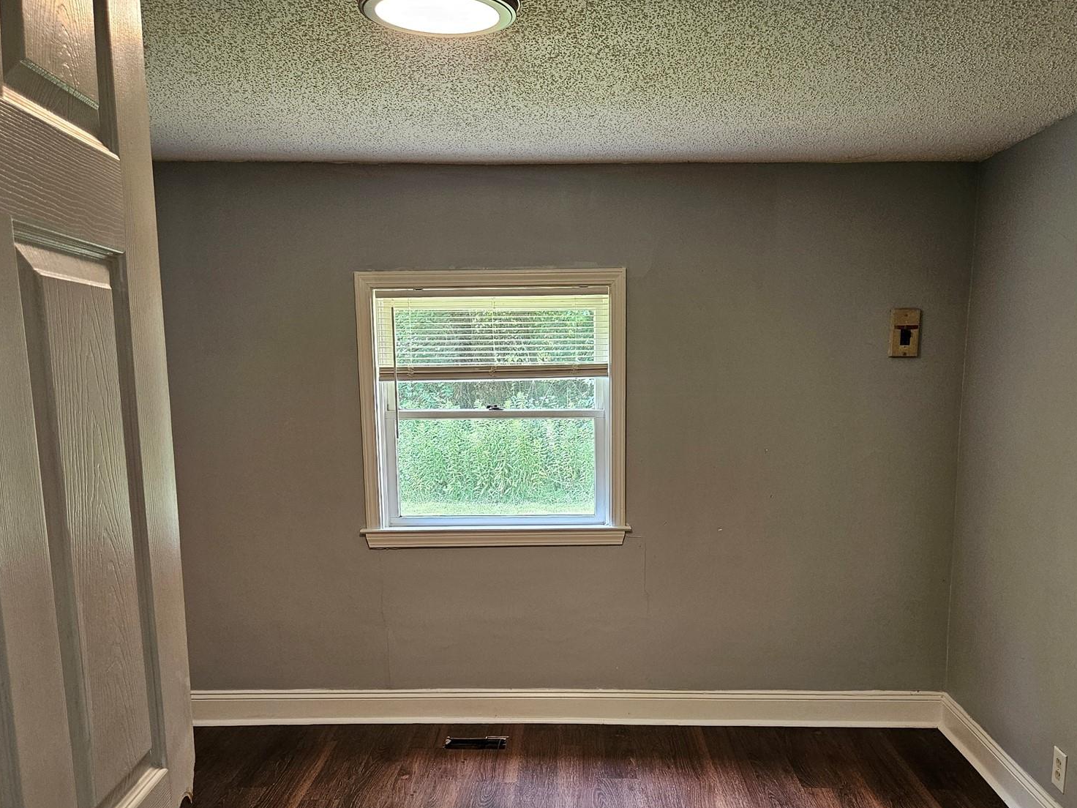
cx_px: 582
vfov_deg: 43.4
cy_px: 549
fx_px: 996
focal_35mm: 32
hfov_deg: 56.7
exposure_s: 1/120
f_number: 1.8
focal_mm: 5.4
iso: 200
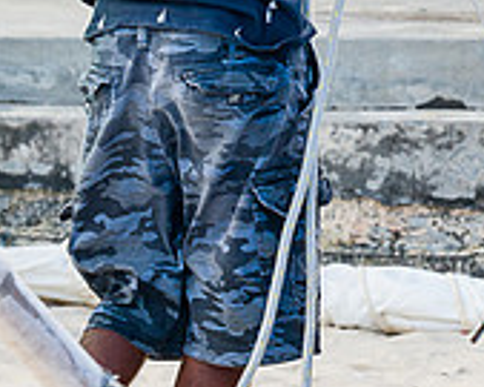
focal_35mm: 322
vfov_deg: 4.8
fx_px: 4610
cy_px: -69
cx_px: 683
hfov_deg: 6.0
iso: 400
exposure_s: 1/320
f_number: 6.3
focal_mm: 86
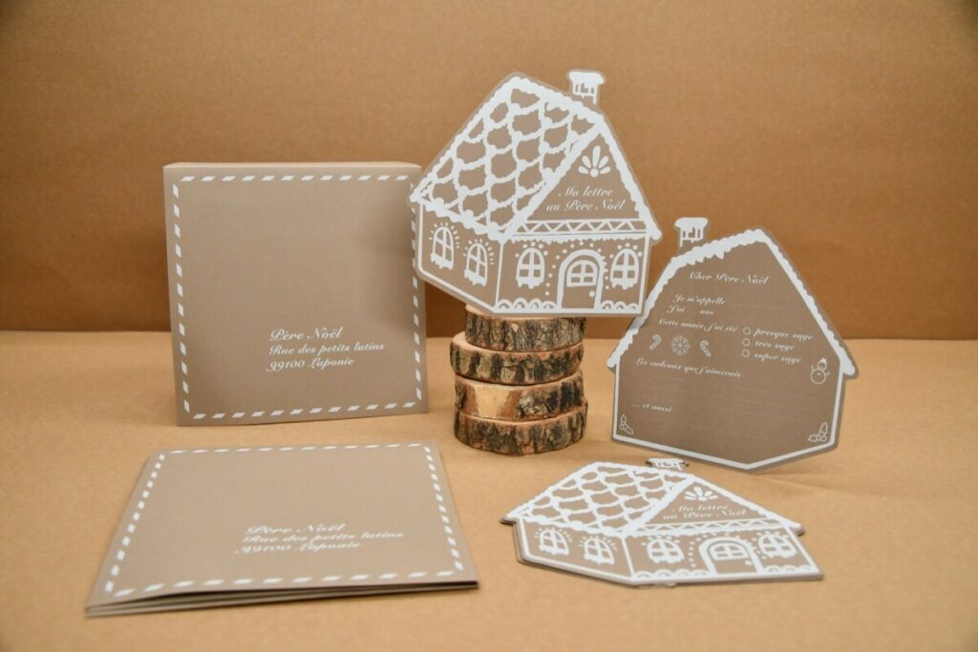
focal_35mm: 34
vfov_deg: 38.9
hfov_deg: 55.8
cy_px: 326
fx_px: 924
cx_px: 489
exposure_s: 1/125
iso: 800
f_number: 5.6
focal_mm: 23
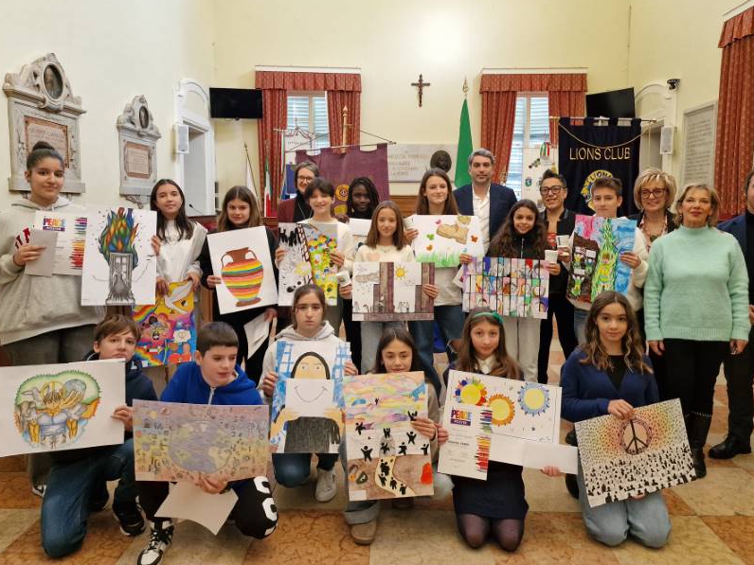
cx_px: 386
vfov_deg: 52.9
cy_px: 247
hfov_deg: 67.3
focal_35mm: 26
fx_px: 566
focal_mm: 6.4
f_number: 1.8
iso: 640
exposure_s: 1/100
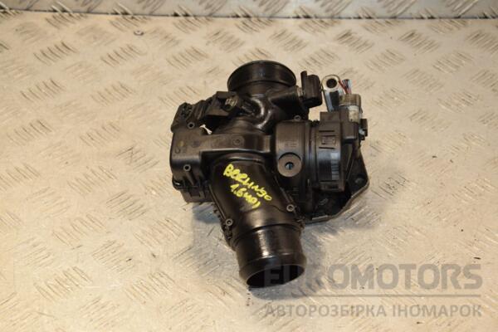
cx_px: 249
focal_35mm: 78
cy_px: 166
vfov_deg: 17.5
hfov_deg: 26.0
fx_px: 1079
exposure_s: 1/200
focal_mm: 52
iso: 800
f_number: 7.1
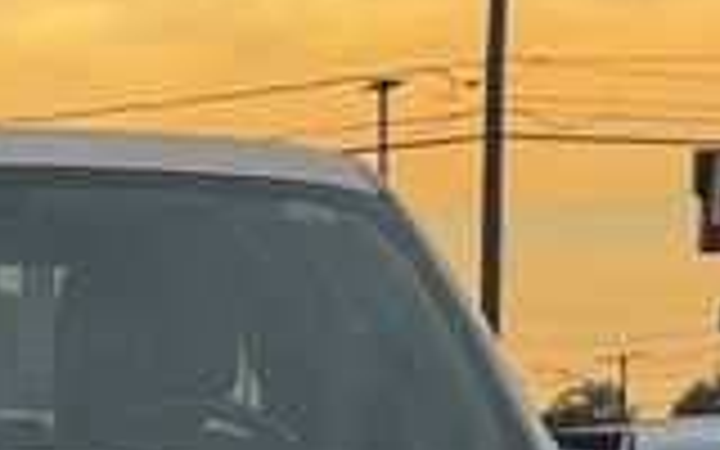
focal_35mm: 203
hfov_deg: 10.2
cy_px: 981
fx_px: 3983
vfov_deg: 6.2
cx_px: -126
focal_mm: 6.76
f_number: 1.78
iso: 64
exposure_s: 1/439
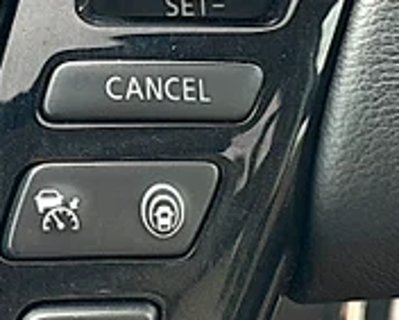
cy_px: 151
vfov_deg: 8.3
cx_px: 220
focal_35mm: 186
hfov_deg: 10.4
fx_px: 2198
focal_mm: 6.86
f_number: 1.78
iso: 80
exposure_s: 1/121
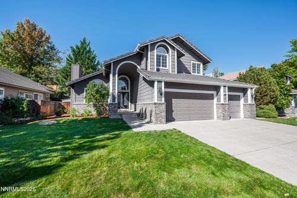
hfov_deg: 104.3
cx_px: 148
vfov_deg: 81.2
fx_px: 115
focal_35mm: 14
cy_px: 99
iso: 100
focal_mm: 14
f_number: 8
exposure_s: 1/320
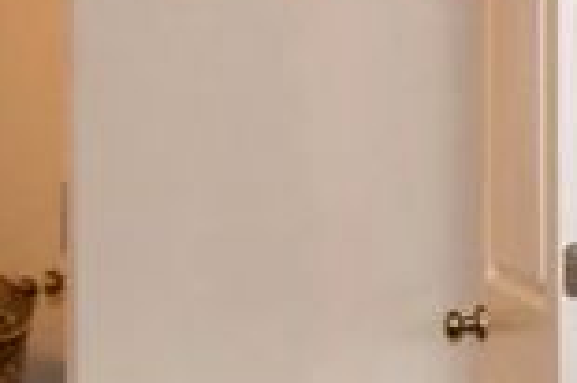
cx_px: 1772
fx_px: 1697
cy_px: 143
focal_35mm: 106
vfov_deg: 12.9
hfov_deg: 11.1
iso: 1000
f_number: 7.1
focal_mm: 11
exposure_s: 1/60
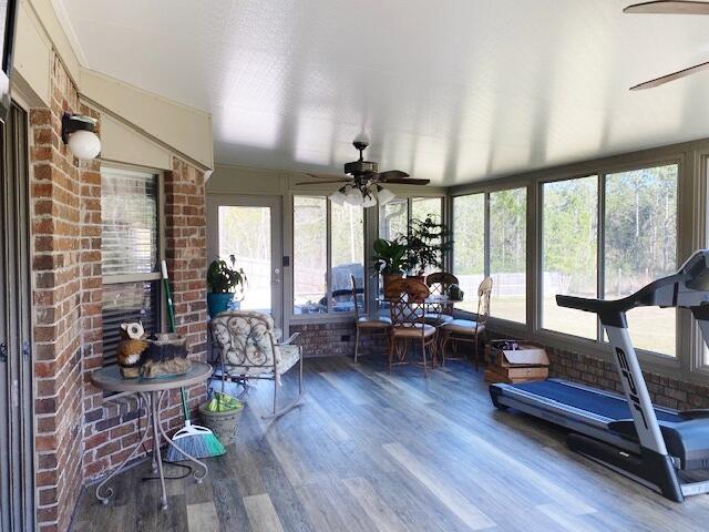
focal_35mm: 26
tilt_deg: -2.1
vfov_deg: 53.1
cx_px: 354
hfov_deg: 67.3
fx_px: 533
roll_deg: +0.2
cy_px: 266
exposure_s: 1/144
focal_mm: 4.25
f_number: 1.8
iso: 32
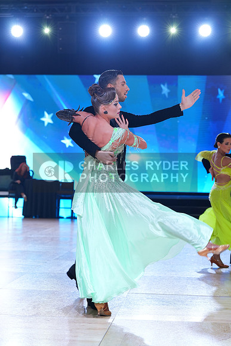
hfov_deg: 19.5
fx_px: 673
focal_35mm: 70
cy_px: 173
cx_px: 116
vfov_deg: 28.8
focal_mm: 70
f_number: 4
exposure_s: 1/250
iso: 640
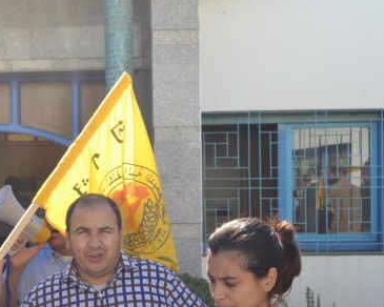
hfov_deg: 25.2
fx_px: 841
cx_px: 63
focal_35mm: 74
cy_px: 212
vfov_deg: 20.6
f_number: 7.1
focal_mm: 30
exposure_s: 1/200
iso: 100
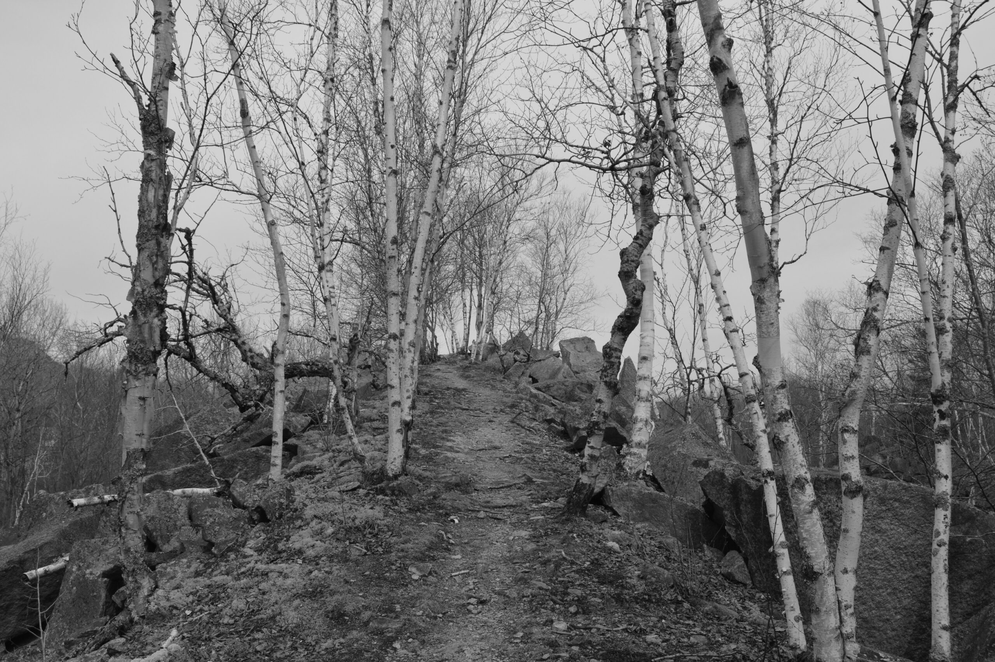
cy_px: 331
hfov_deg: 57.3
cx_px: 498
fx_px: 911
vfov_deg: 39.9
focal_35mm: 33
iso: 100
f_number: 9
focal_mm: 22
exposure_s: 1/320
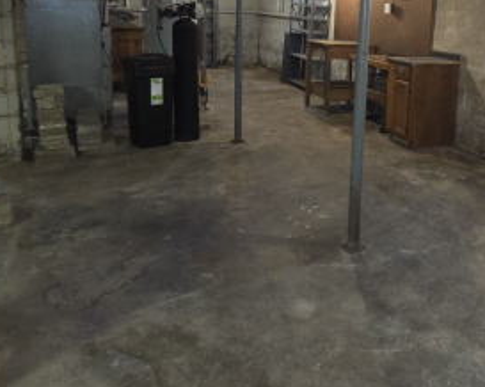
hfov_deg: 54.2
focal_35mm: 31
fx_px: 445
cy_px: 71
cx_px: 372
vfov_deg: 44.5
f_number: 2.2
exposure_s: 1/30
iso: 400
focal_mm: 2.2
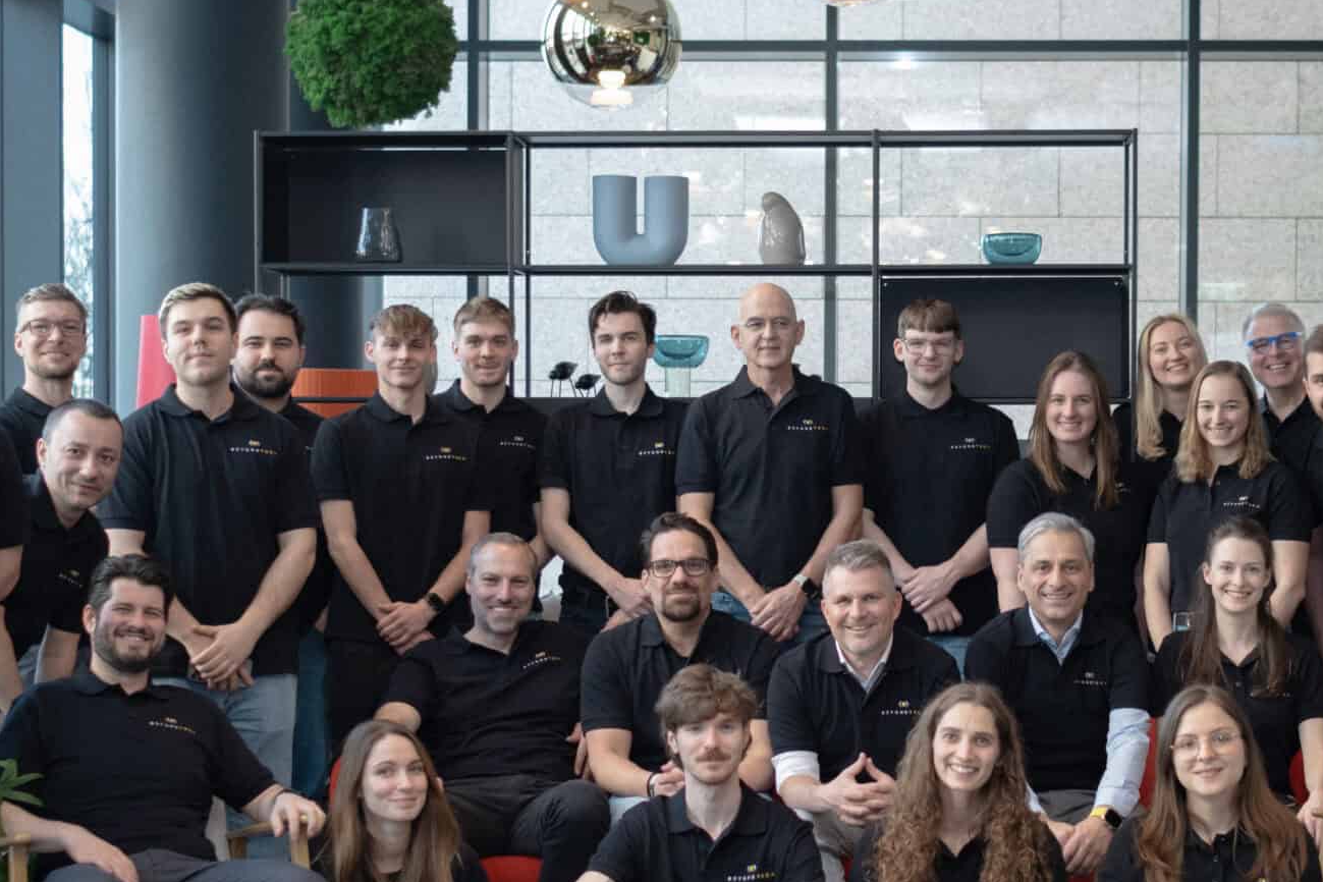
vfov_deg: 19.7
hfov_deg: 29.2
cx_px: 780
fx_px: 2536
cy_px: 517
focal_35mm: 69
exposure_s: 1/125
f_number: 1.8
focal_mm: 23
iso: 320
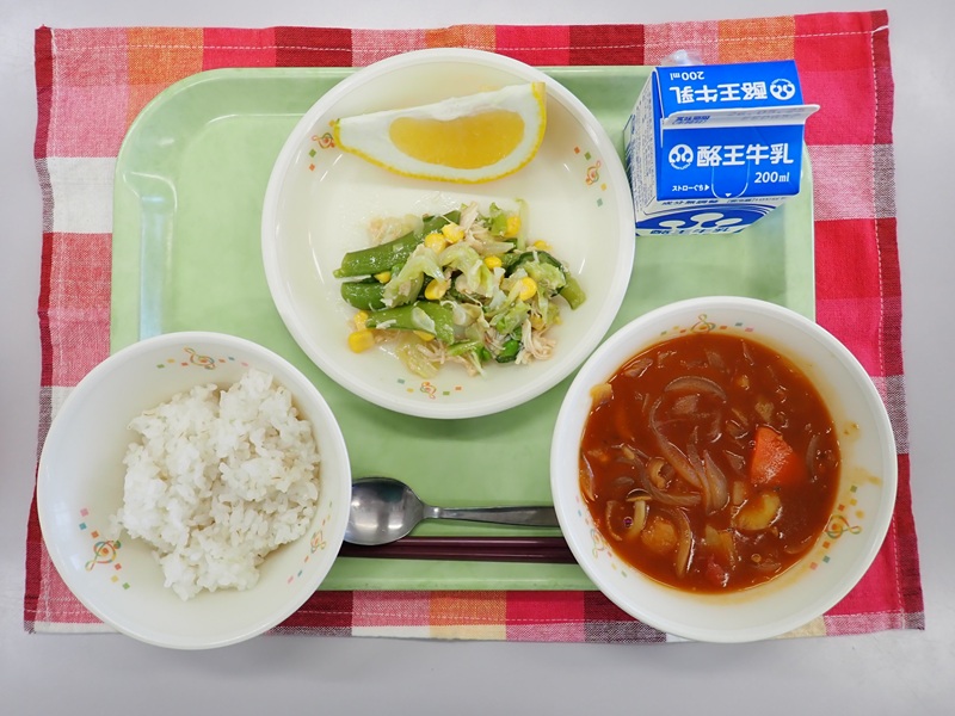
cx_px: 478
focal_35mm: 25
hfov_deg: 69.4
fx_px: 690
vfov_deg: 54.9
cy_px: 358
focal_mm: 4.5
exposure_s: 1/125
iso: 100
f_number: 2
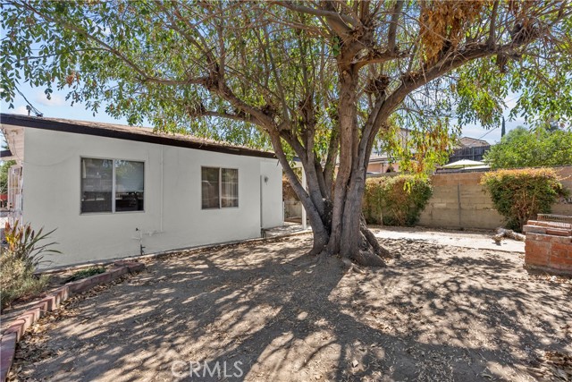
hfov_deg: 96.7
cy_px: 191
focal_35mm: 16
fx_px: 254
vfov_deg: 73.8
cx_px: 286
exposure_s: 1/800
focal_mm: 16
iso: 1250
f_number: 8
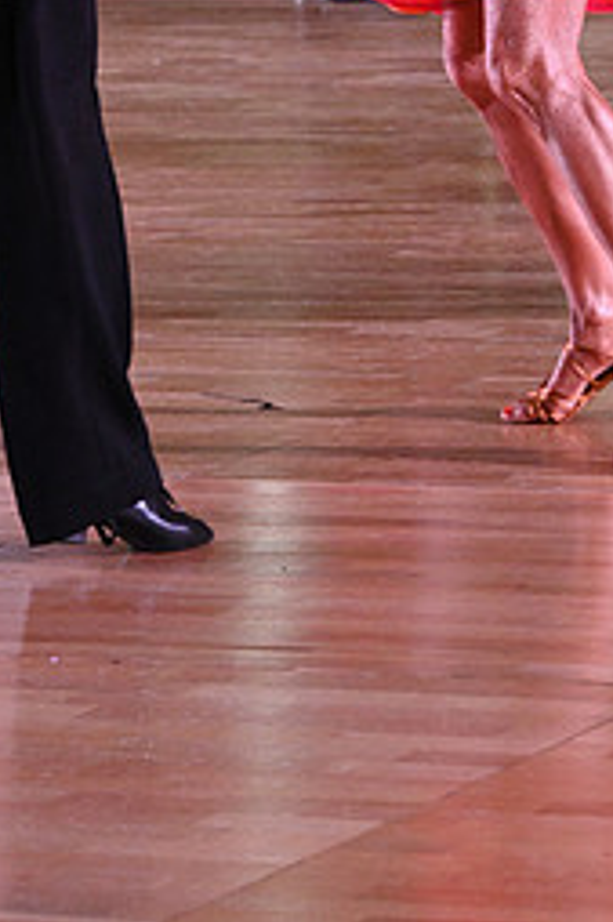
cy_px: -127
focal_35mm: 274
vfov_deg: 7.5
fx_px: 7007
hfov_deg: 5.0
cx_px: 336
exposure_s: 1/320
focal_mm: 120
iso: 6400
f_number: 7.1
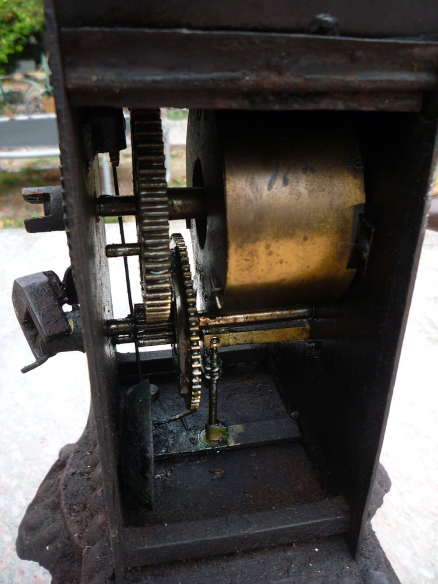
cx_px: 219
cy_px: 292
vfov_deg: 60.0
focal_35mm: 30
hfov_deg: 46.8
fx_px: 506
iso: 125
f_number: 3.3
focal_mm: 5.2
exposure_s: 1/30
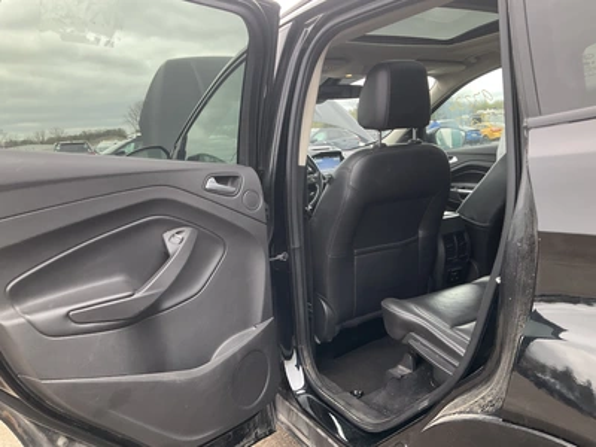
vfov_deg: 48.2
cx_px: 298
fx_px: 499
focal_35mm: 29
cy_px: 224
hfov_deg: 61.7
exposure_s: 1/122
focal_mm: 3
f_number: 1.8
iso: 32
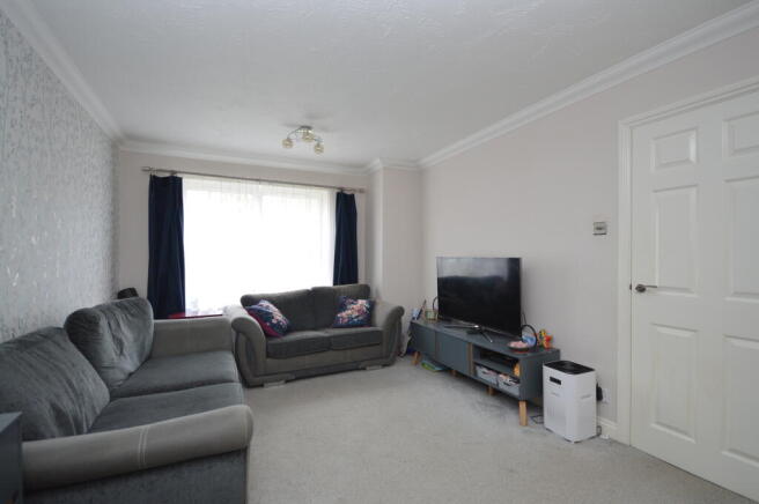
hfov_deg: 100.4
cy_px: 252
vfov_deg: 77.2
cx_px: 380
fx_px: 316
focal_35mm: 15
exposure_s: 1/80
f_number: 4.5
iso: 400
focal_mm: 10
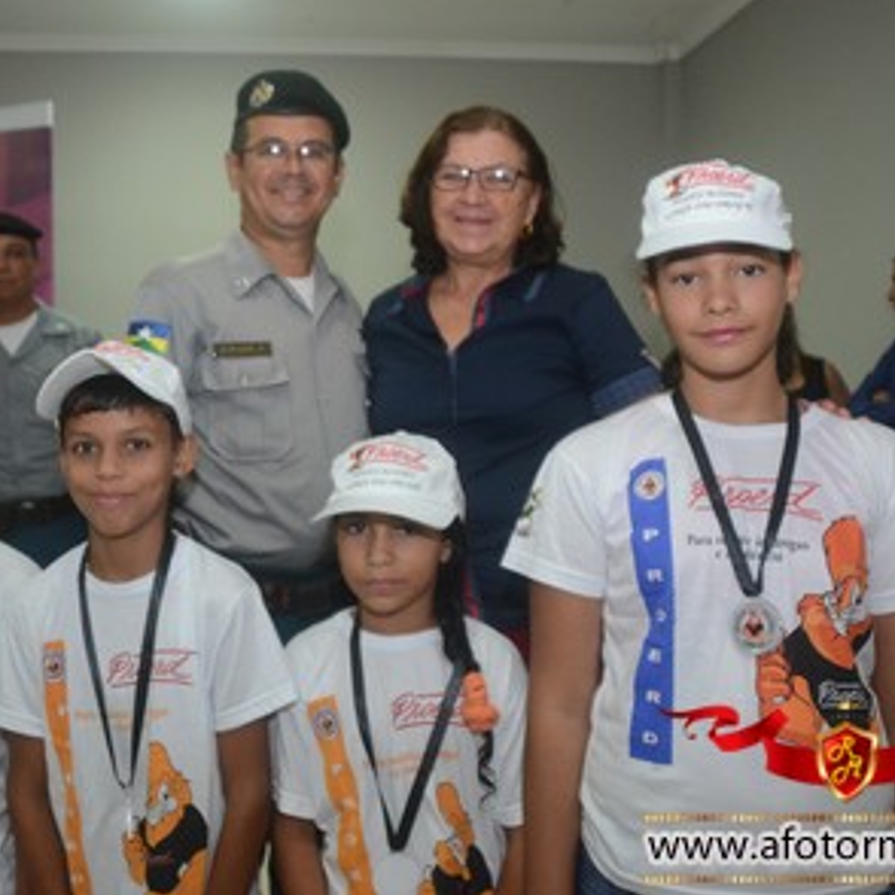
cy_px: 441
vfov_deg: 42.8
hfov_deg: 42.7
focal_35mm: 39
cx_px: 390
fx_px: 1141
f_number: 3.5
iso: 1600
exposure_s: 1/125
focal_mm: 20
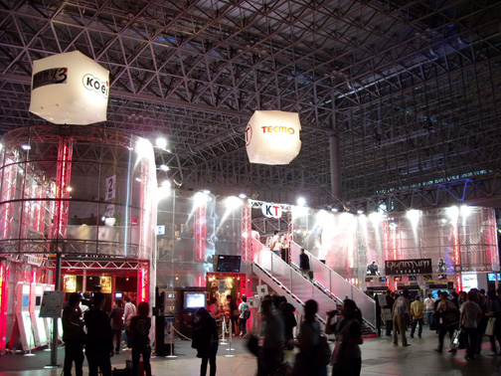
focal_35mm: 35
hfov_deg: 52.6
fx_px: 507
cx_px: 250
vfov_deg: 40.7
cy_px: 188
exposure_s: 1/8
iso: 113
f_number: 2.8
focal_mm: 5.7
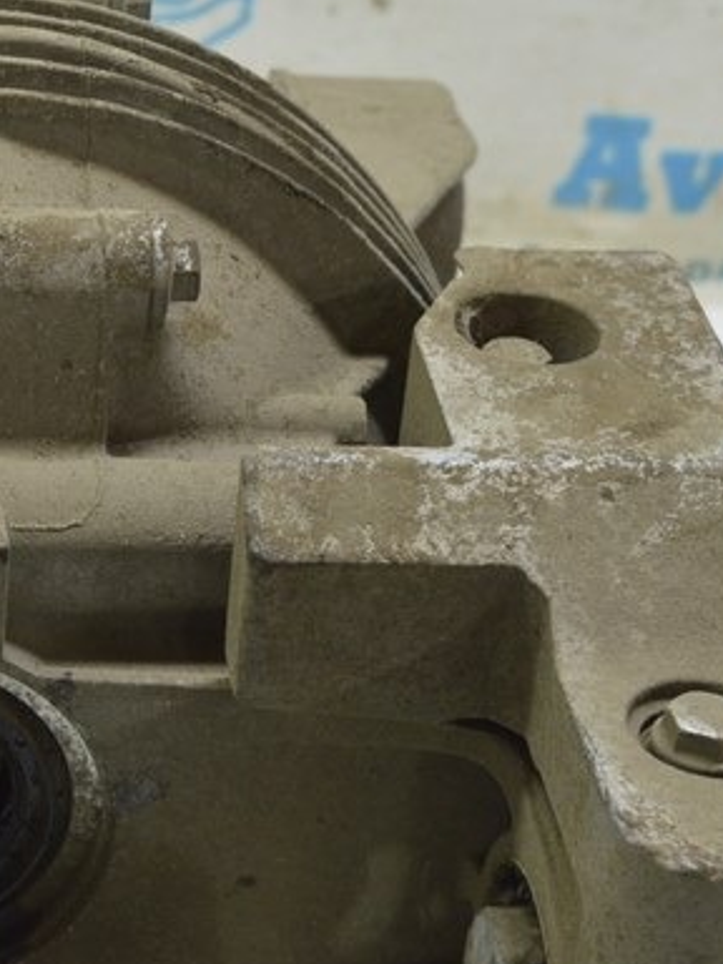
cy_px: 611
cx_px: -246
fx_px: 2785
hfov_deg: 14.1
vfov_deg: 19.6
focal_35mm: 100
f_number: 5.6
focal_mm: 26
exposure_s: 1/20
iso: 400
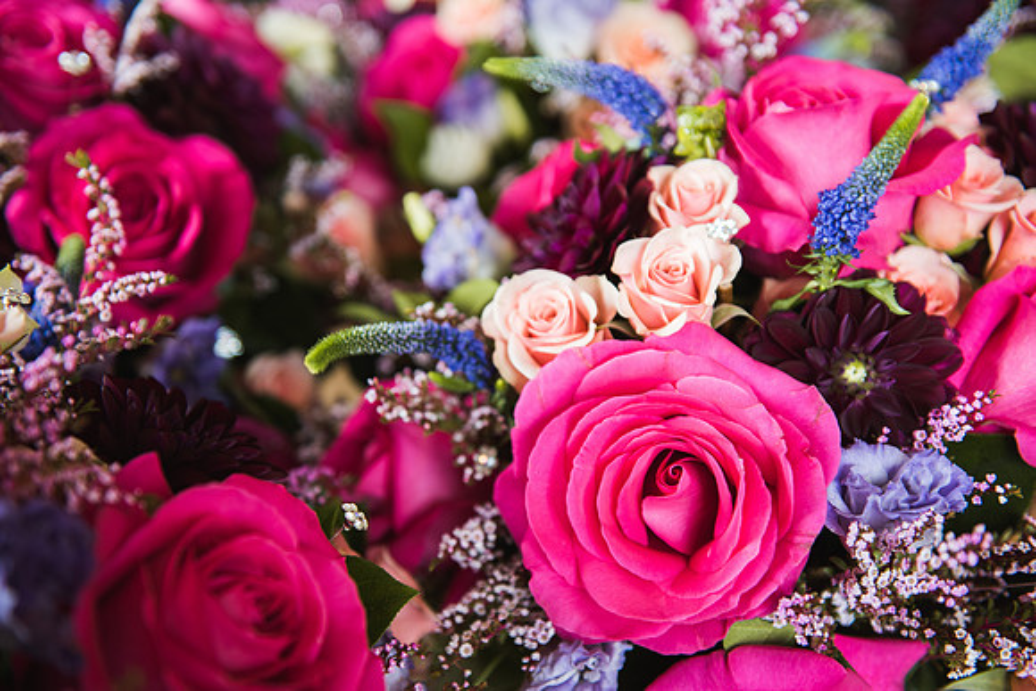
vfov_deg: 27.2
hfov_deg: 39.9
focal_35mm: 50
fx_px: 1428
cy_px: 357
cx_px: 501
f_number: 2.8
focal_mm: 48
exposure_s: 1/100
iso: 320
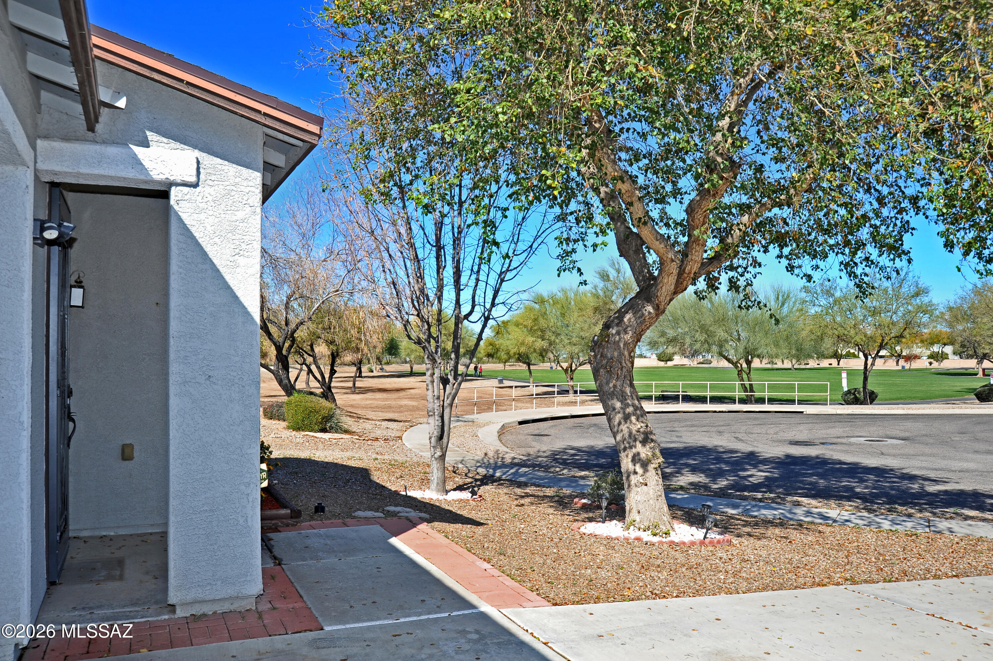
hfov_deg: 65.5
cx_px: 496
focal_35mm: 28
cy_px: 330
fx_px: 772
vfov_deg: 46.3
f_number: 10
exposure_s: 1/160
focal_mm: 28
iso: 200
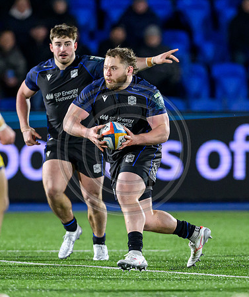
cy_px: 172
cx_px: 166
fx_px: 8130
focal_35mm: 907
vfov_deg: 2.1
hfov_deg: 1.8
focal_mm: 400
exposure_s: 1/1600
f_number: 3.2
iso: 5000
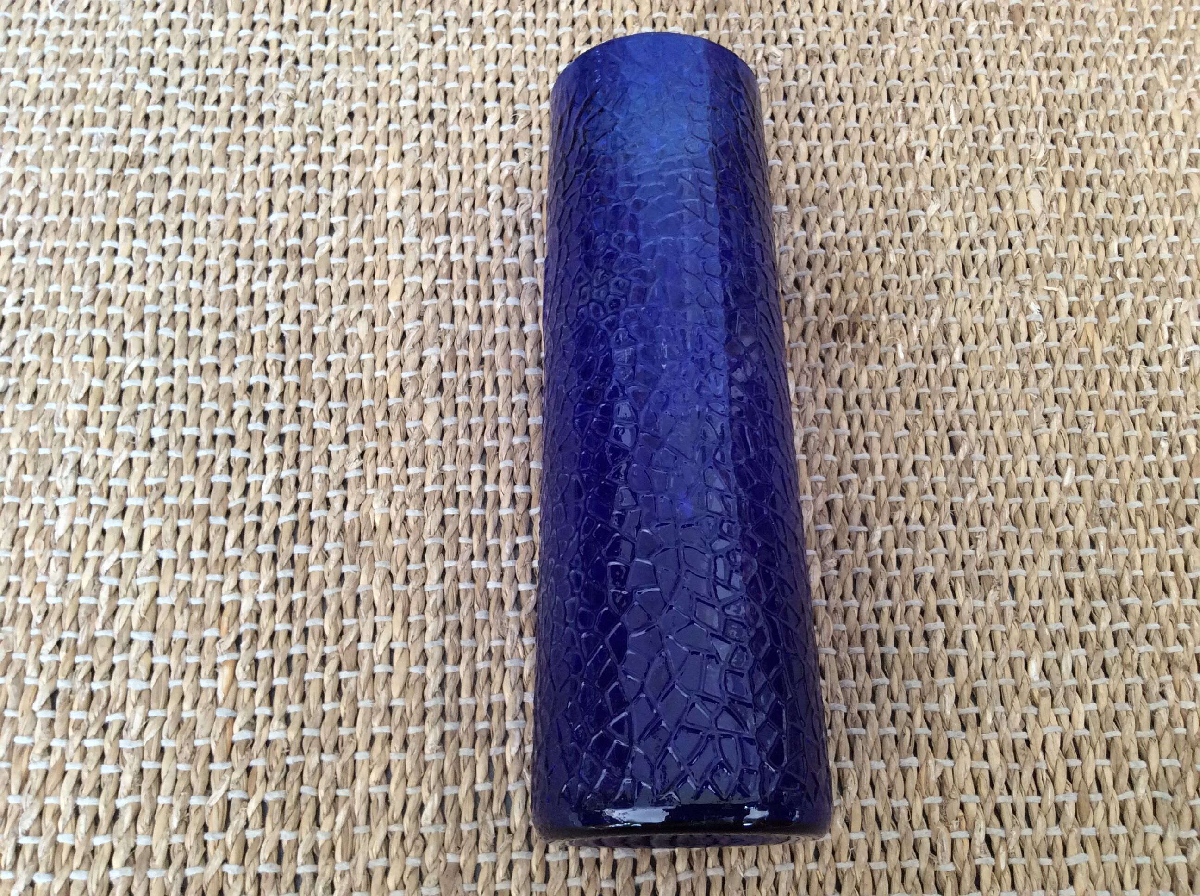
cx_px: 600
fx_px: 1108
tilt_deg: -68.8
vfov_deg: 44.1
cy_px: 448
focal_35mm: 32
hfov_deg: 56.9
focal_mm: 3.3
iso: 80
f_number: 2.4
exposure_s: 1/24
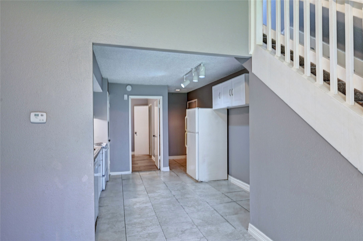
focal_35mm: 22
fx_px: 217
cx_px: 182
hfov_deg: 79.9
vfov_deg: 58.3
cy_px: 120
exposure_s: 1/4
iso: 400
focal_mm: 21.5
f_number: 8
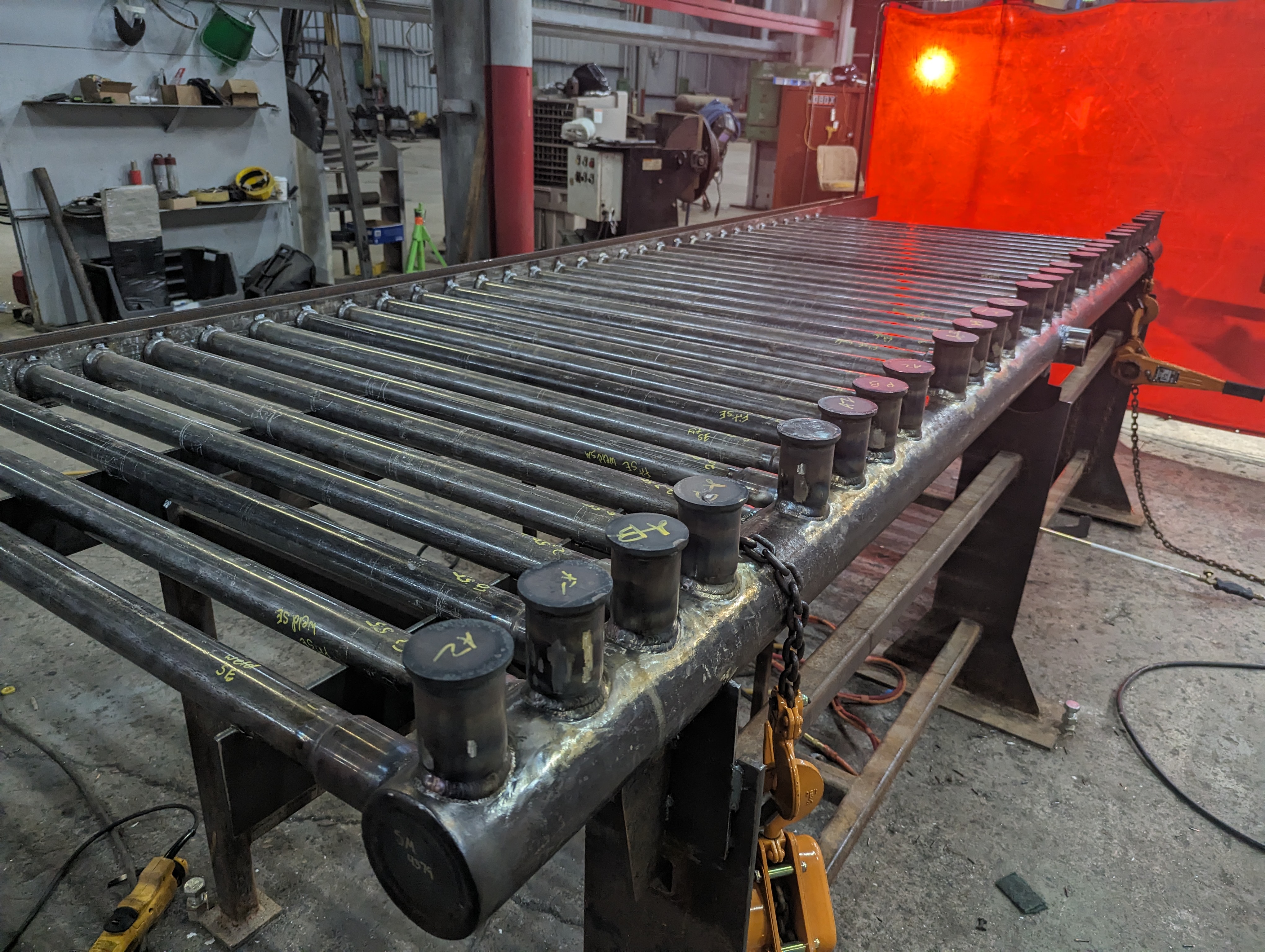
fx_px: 878
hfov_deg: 71.5
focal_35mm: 24
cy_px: 476
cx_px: 632
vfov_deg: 56.9
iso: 392
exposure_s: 1/60
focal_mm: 6.81
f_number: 1.85
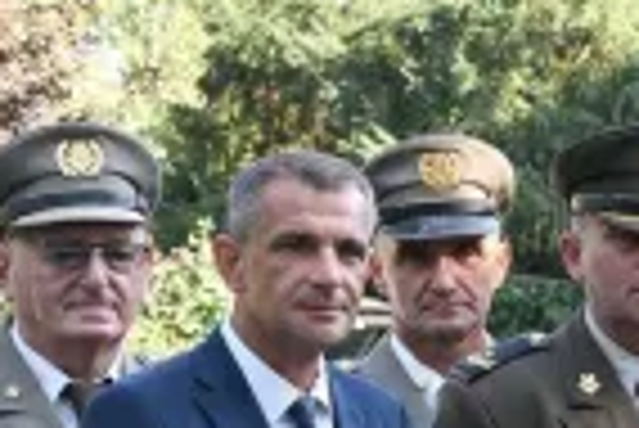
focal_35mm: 219
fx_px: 3891
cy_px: 615
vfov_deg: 6.2
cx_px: 1305
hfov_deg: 8.8
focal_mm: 41
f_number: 5
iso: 400
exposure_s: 1/320
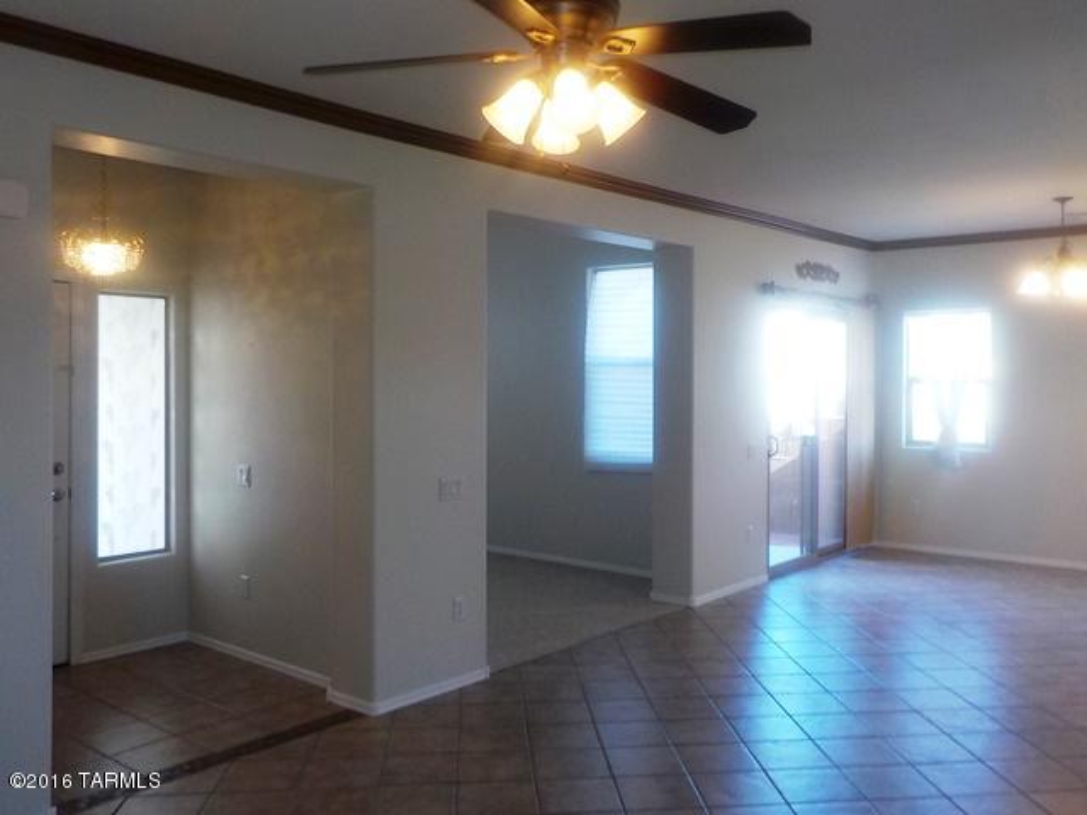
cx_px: 544
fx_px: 942
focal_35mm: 30
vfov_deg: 46.8
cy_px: 408
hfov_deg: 60.0
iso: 140
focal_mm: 4.1
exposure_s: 1/30
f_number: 3.3
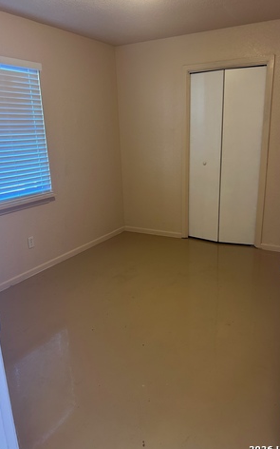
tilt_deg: -16.3
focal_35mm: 28
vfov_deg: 66.5
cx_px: 154
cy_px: 226
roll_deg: +1.7
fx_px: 342
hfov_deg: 44.5
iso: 125
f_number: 1.5
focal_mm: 5.7
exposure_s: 1/66
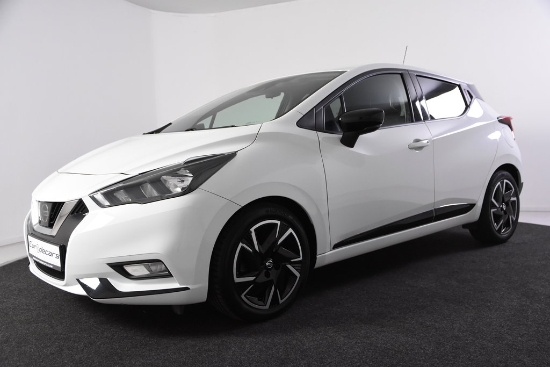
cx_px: 275
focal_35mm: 36
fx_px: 550
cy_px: 184
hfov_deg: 53.1
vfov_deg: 36.9
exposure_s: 1/100
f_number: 5
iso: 1600
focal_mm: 24
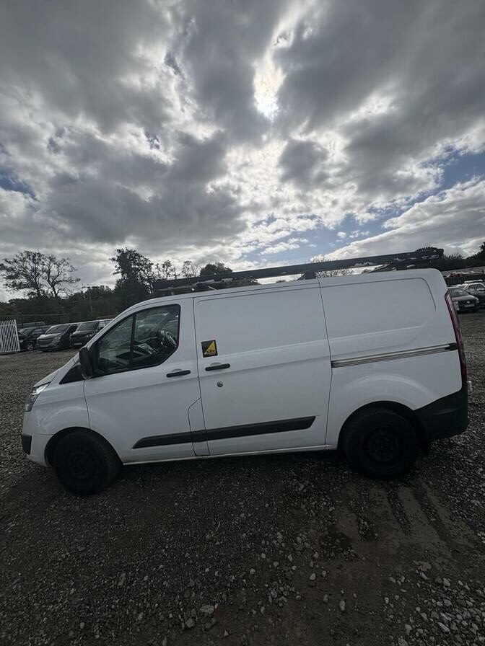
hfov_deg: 85.7
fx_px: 262
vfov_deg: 102.1
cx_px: 242
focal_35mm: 14
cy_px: 323
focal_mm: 2.22
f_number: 2.2
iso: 50
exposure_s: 1/3390
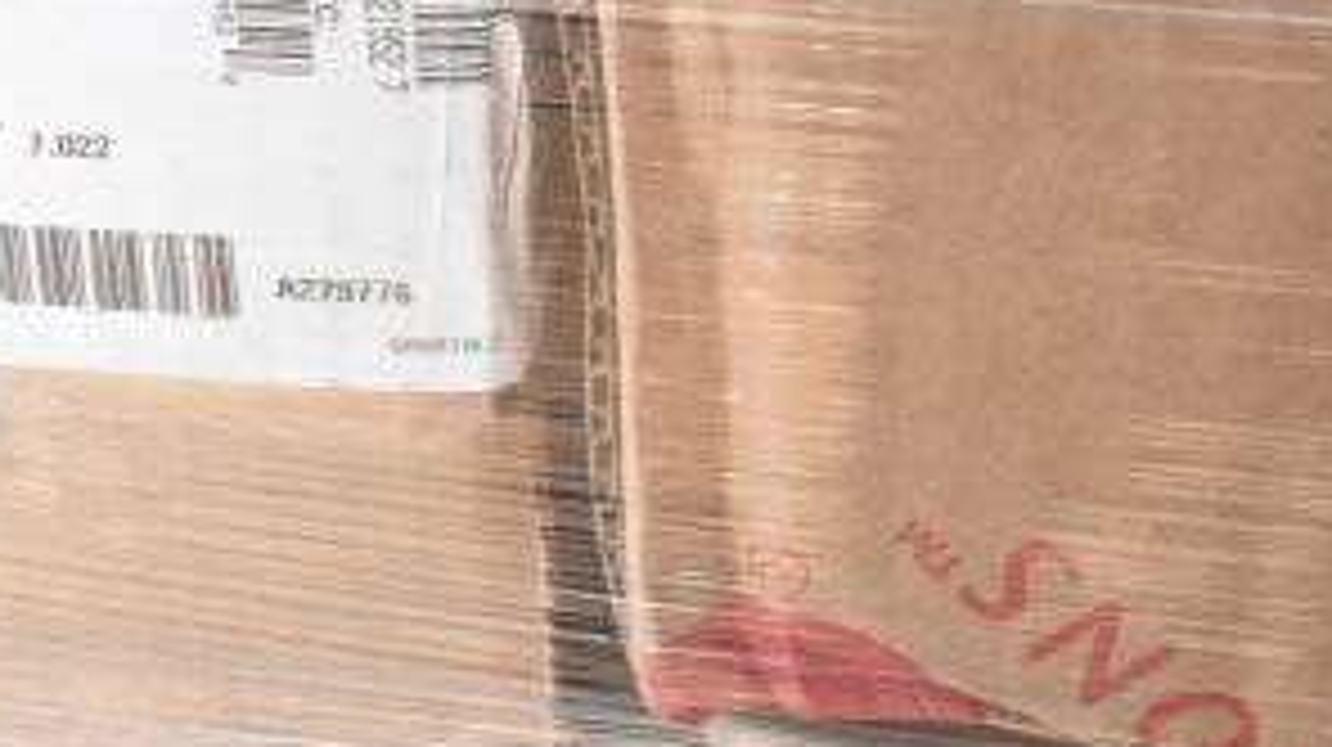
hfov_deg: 21.9
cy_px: 29
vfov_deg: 12.7
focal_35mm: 94
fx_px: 3320
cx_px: 18
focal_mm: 29
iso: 1600
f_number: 10
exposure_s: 1/400
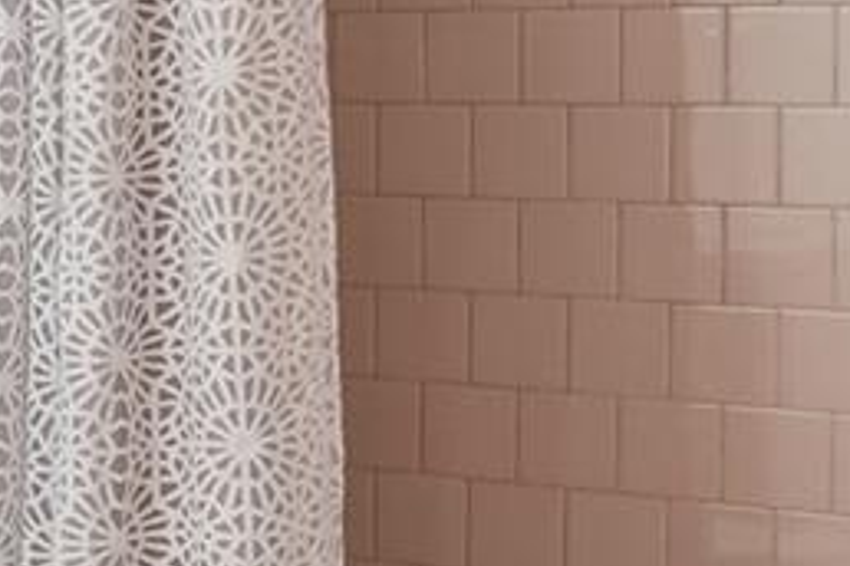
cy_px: 109
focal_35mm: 93
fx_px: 2196
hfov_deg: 18.8
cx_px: -488
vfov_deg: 14.6
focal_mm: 10
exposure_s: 1/25
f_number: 8
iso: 400
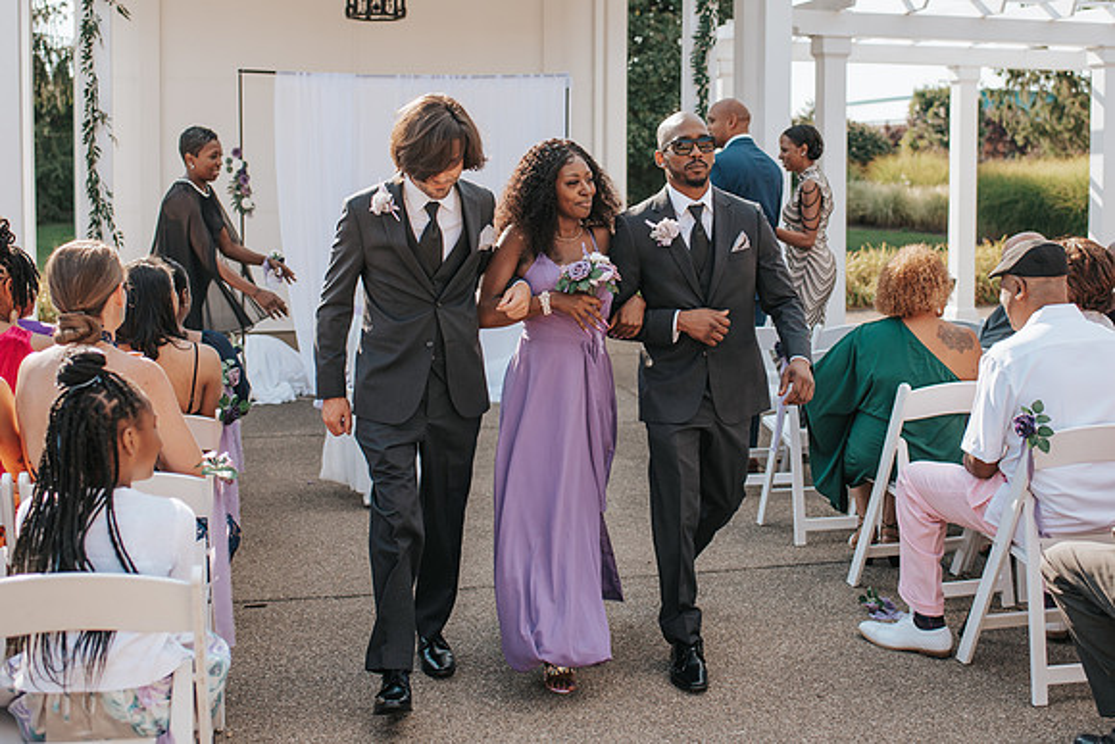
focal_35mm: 47
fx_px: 1441
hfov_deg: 42.3
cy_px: 250
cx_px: 597
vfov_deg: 28.8
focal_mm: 35
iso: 125
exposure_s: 1/1250
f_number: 2.8
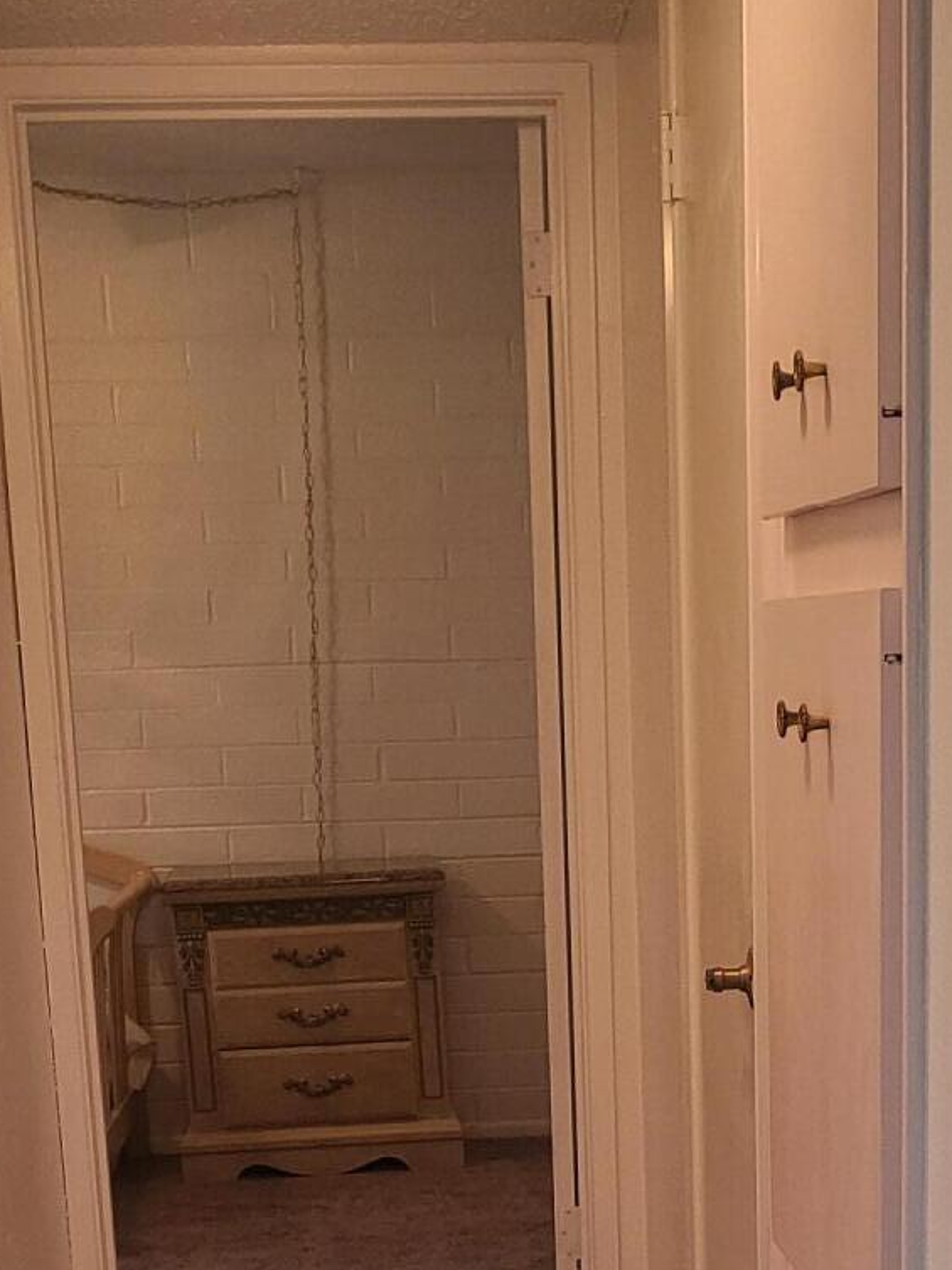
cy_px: 1353
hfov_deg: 21.2
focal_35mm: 69
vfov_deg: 26.3
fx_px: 2532
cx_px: 645
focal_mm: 4.25
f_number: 1.8
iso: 250
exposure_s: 1/120
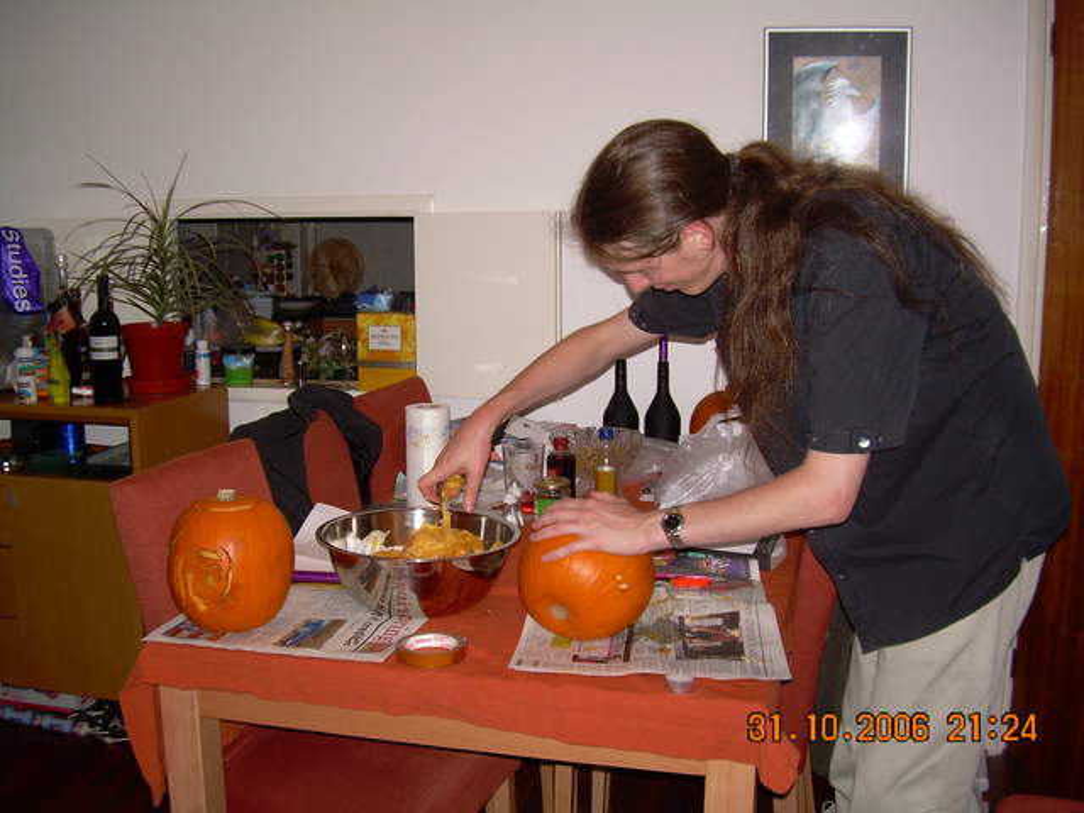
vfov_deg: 37.7
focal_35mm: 38
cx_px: 542
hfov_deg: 49.0
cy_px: 406
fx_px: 1190
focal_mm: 6.3
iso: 65
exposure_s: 1/60
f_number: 2.8
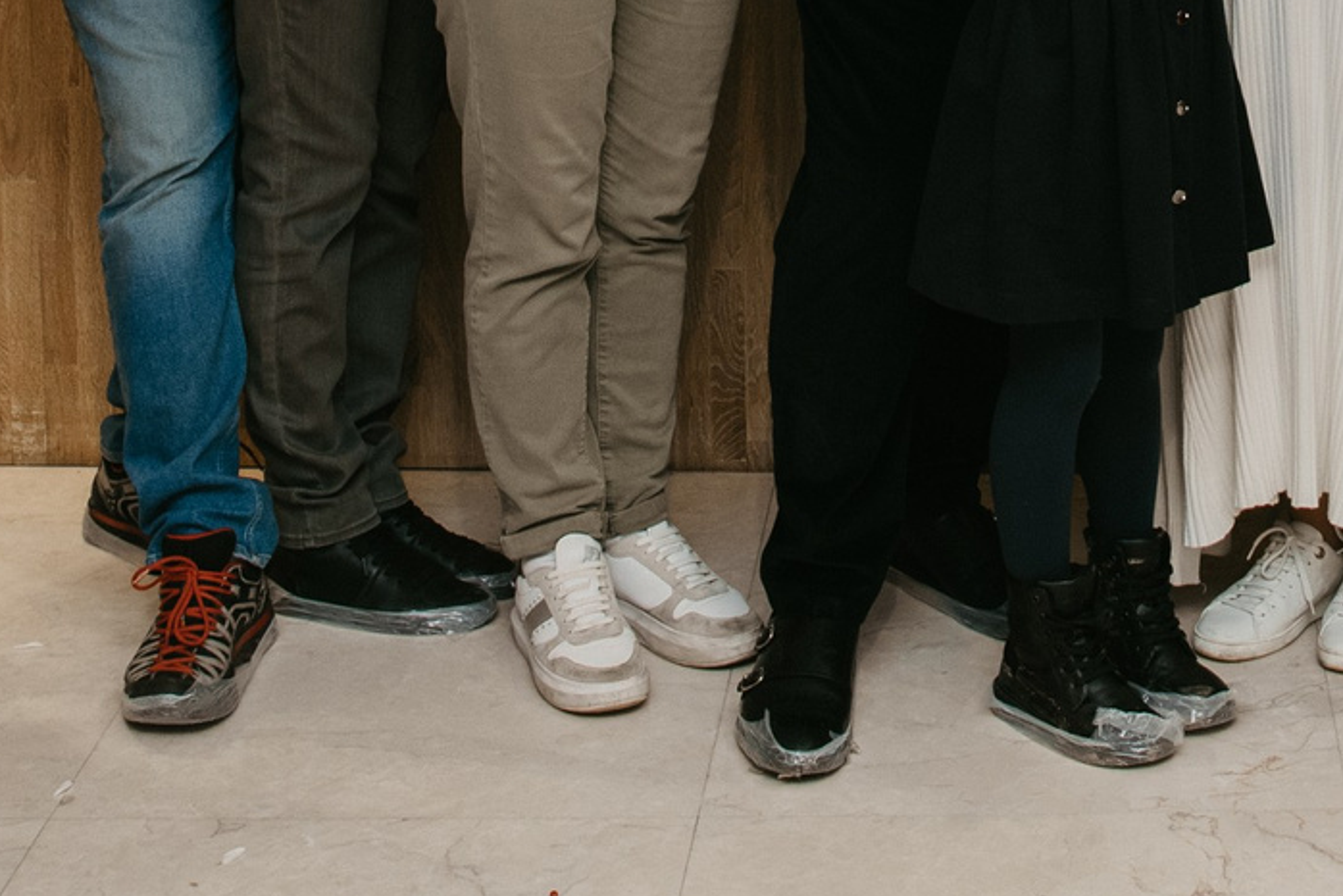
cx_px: 1081
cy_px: -589
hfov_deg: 22.8
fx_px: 3284
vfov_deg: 14.2
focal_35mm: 88
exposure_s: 1/160
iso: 160
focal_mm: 24
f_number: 4
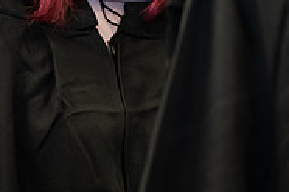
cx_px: 151
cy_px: -78
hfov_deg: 6.3
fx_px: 2625
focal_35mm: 327
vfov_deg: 4.2
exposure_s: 1/200
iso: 2000
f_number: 3.2
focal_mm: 105
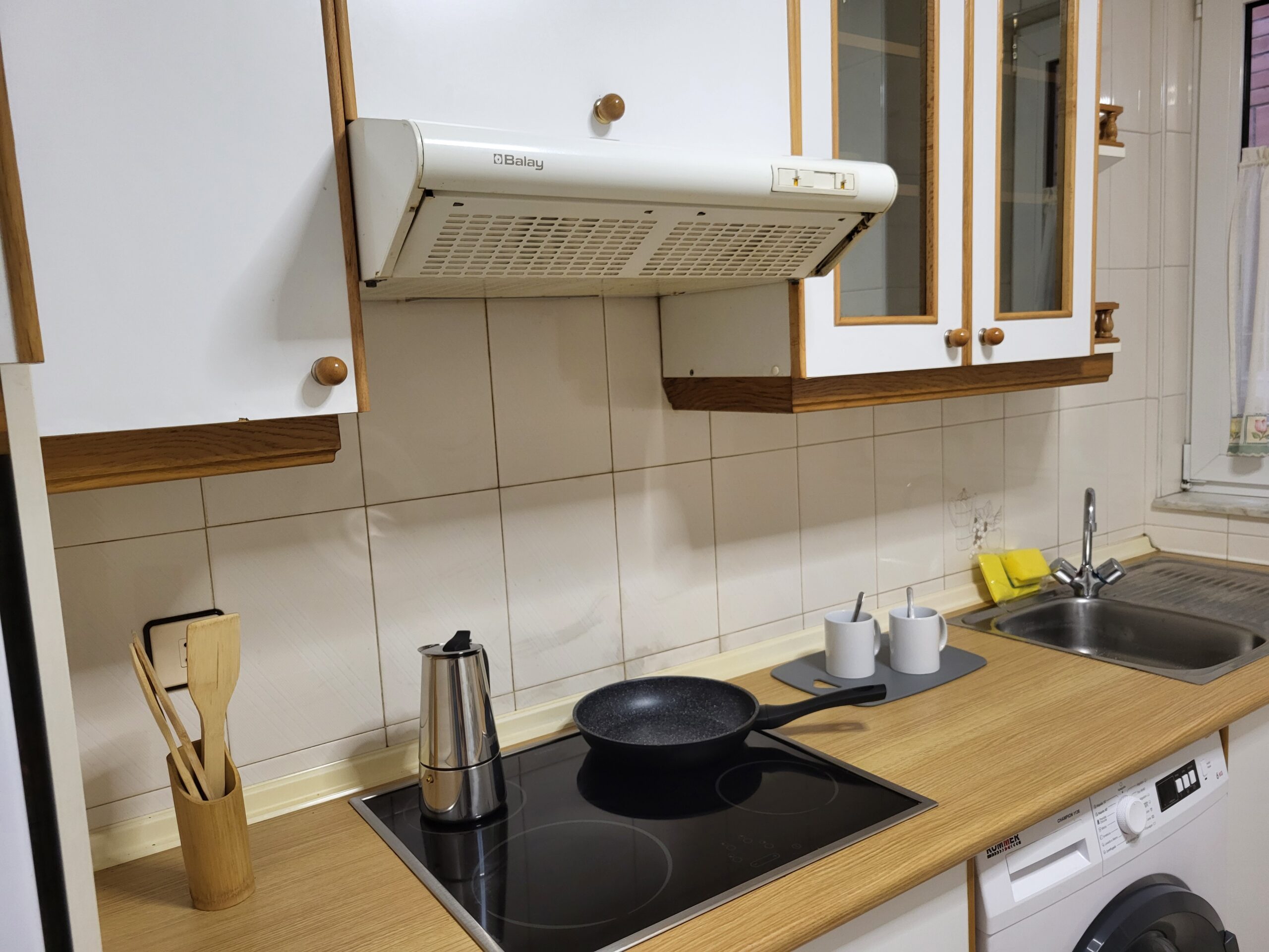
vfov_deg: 53.1
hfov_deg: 67.3
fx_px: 953
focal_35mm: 26
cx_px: 634
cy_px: 476
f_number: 1.8
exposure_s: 1/100
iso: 250
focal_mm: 5.4
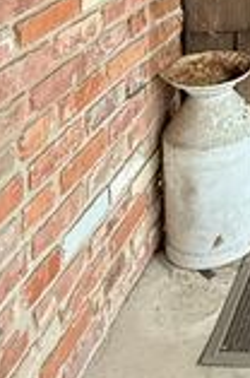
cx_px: 438
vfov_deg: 25.9
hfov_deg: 17.9
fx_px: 649
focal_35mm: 62
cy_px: -158
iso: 320
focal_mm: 2.22
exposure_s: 1/99
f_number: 2.2
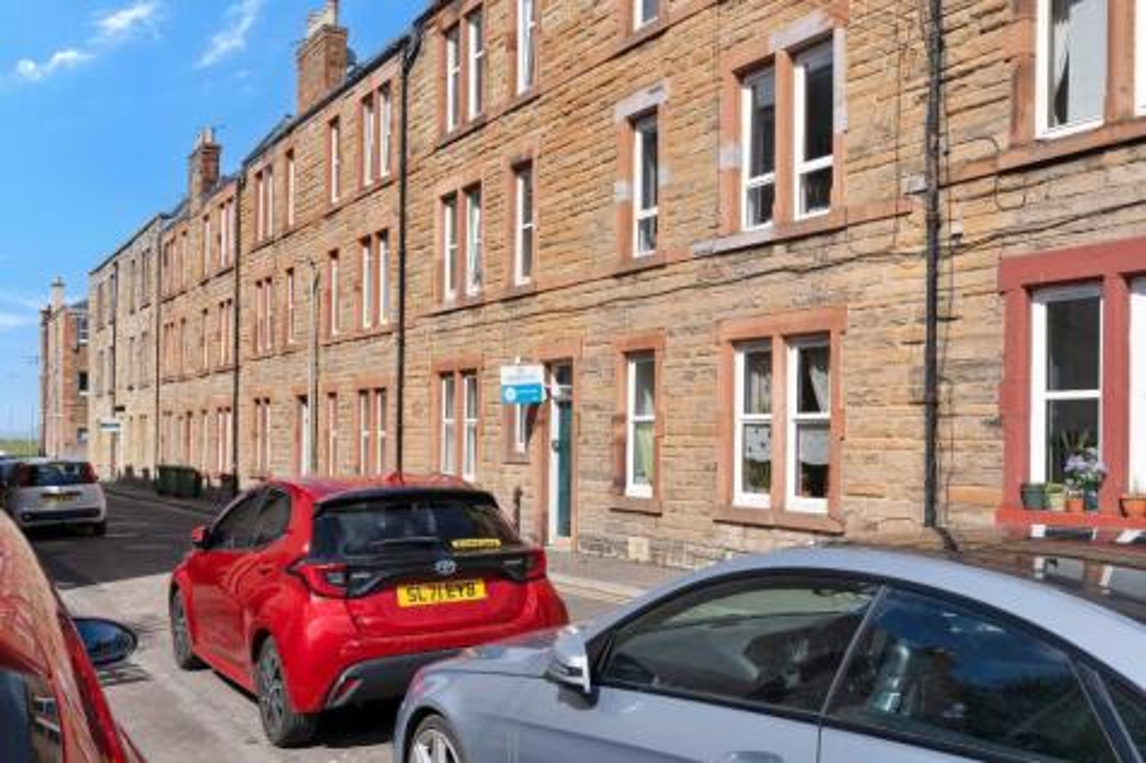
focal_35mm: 34
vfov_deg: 38.9
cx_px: 573
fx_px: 1082
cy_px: 382
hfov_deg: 55.8
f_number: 10
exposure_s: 1/200
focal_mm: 34
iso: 100
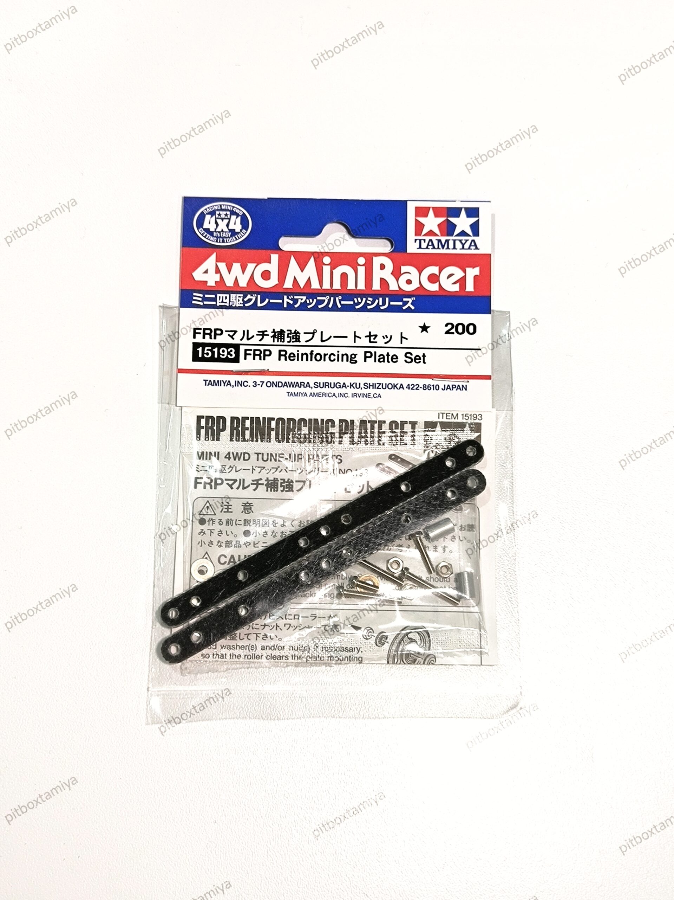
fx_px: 1298
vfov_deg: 38.2
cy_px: 450
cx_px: 337
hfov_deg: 29.1
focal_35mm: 50
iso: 200
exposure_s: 1/101
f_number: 1.9
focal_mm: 6.92
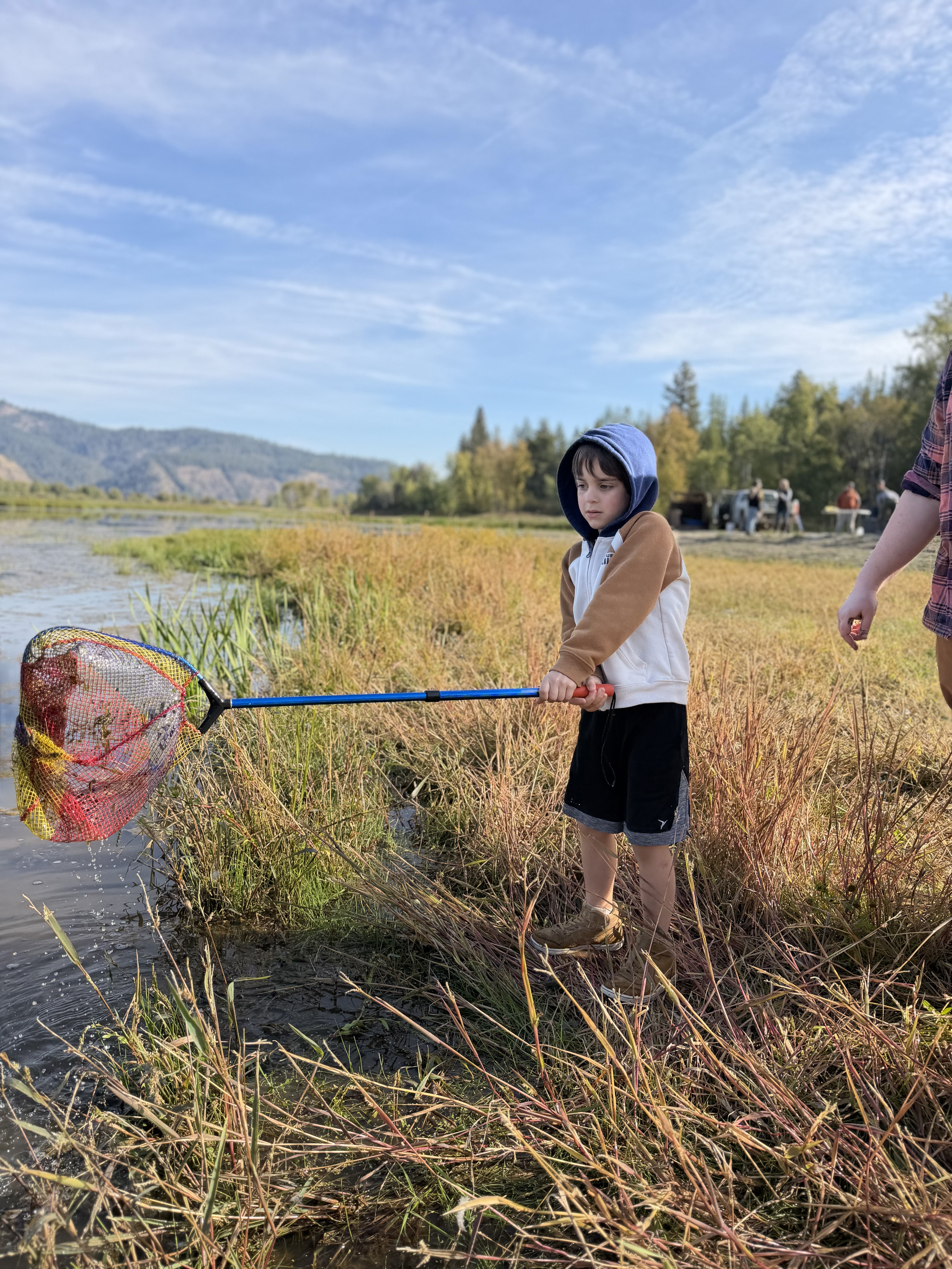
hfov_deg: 56.8
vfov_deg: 71.6
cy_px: 634
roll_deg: -2.7
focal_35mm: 24
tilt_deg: -5.9
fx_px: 880
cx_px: 476
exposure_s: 1/3021
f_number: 1.78
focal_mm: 6.76
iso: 80
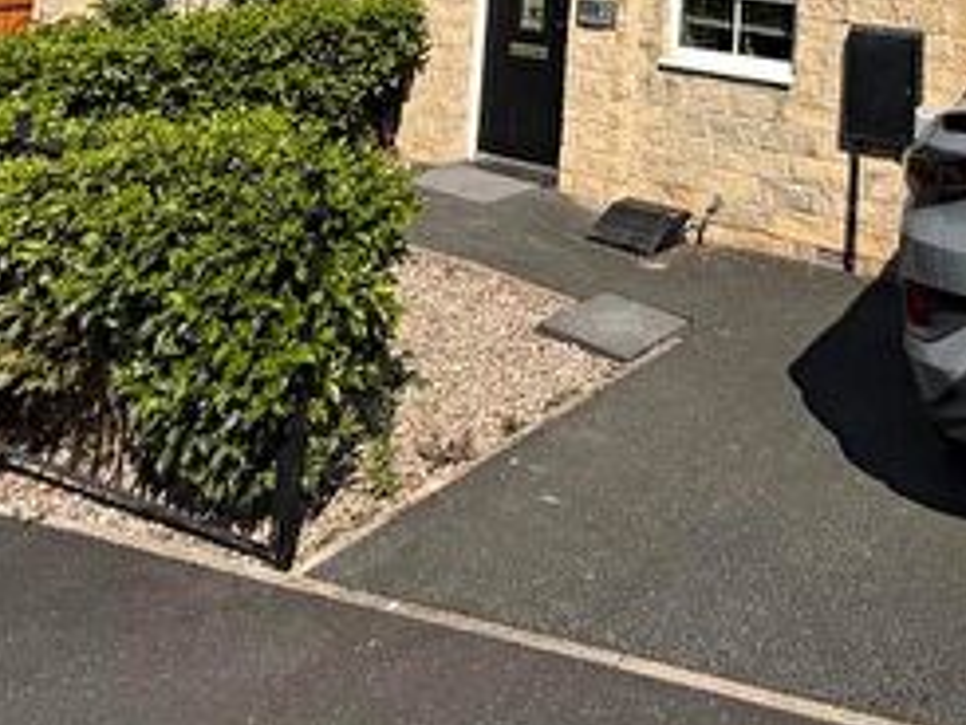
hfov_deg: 44.5
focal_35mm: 40
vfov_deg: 28.6
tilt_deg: +6.8
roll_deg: -2.5
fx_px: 1117
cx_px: 773
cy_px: -246
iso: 50
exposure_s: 1/3125
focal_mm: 2.22
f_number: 2.2
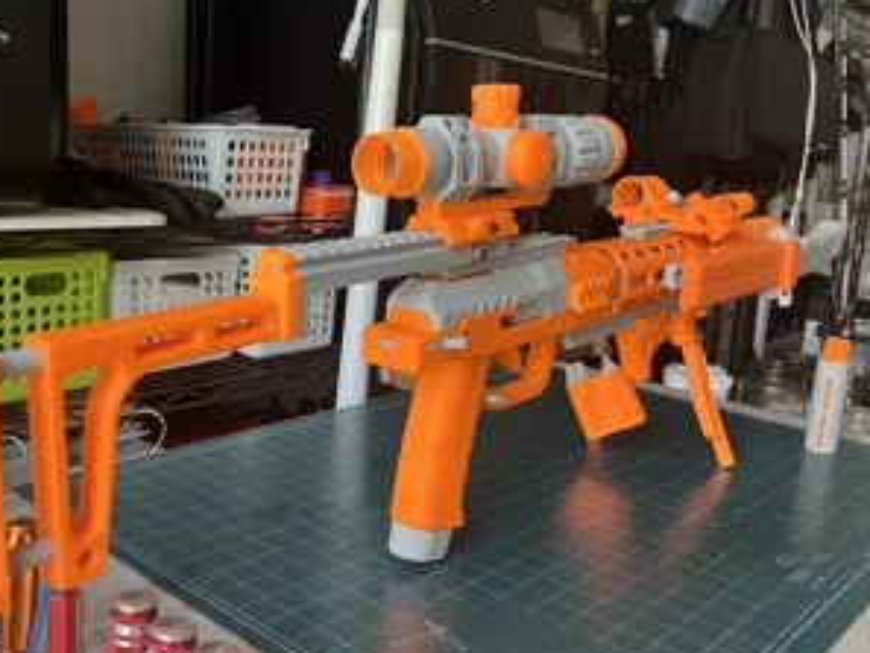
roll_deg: -3.3
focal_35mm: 35
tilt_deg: -9.8
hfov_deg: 52.3
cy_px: 313
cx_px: 354
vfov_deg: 40.7
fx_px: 880
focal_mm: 5.1
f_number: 1.6
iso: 320
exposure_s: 1/60
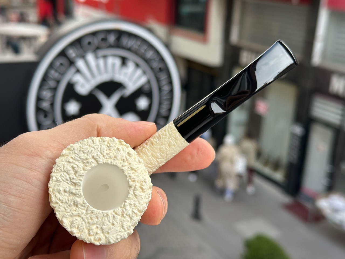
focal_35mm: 48
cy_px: 130
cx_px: 172
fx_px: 478
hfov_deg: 39.7
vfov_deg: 30.3
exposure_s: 1/458
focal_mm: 6.86
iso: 64
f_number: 1.78
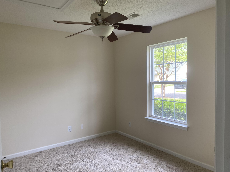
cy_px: 86
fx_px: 173
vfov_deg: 53.1
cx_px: 115
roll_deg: +1.3
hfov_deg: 67.3
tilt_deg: -2.2
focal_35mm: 26
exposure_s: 1/122
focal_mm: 4.25
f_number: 1.8
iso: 64
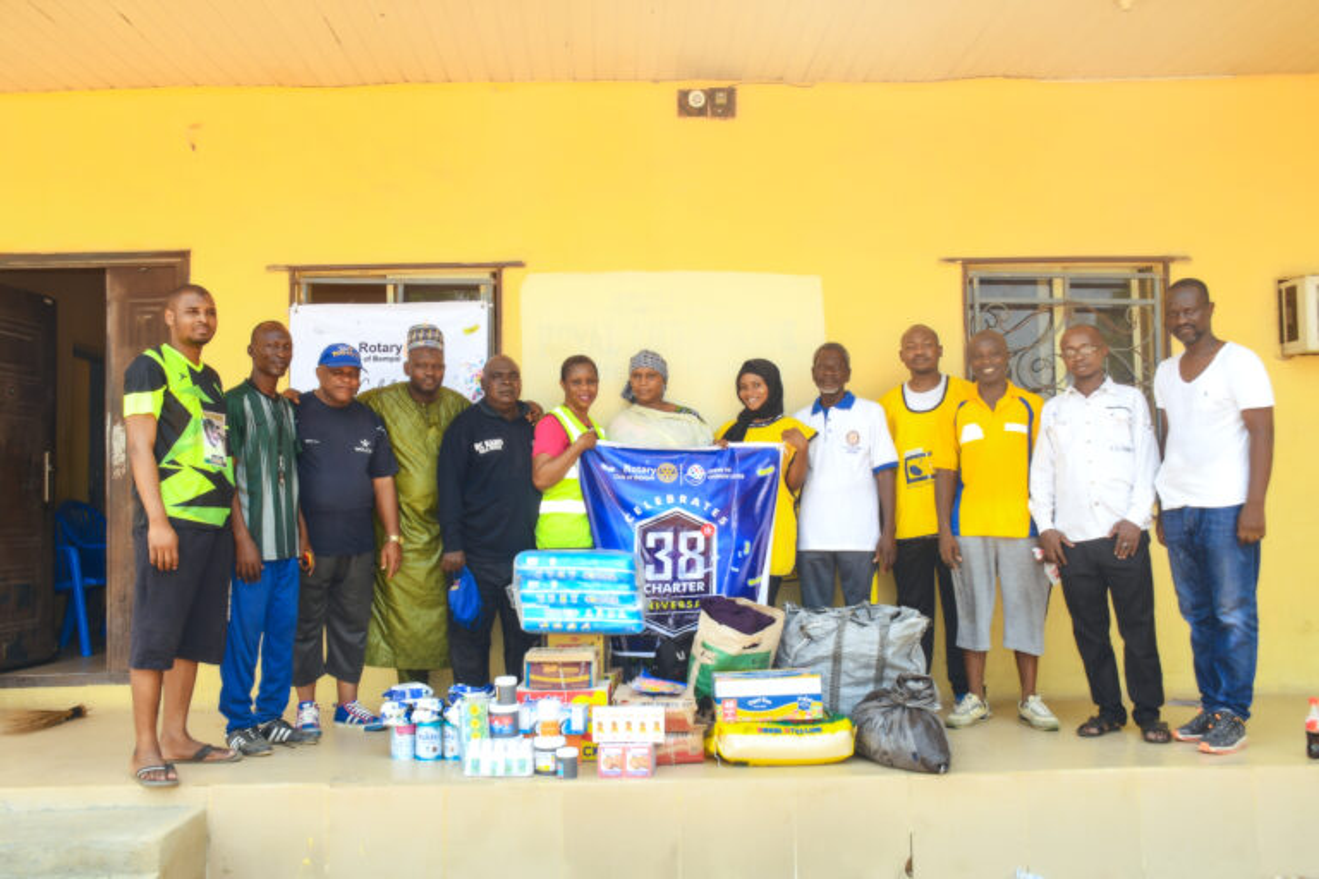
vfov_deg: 40.0
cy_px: 440
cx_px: 660
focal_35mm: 33
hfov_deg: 57.2
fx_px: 1209
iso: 100
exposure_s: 1/80
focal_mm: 22
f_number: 7.1
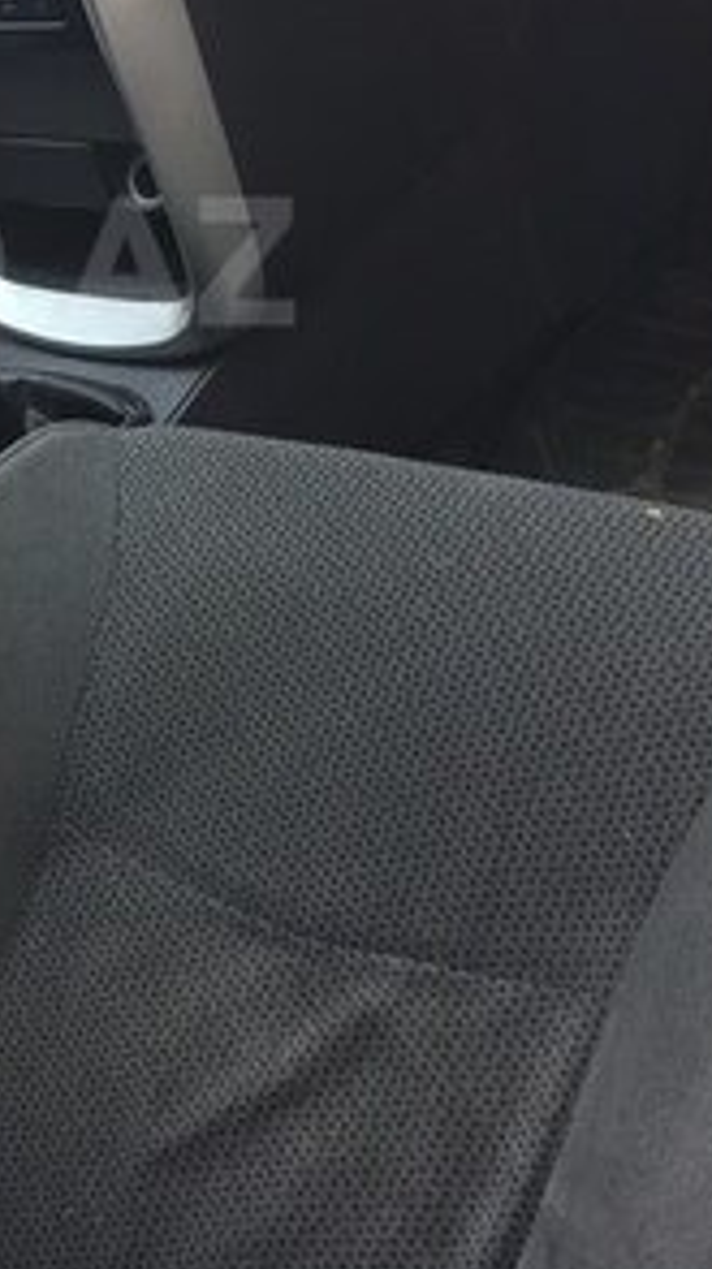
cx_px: -147
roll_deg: +34.3
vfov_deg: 29.1
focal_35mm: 71
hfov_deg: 16.3
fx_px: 2387
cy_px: 261
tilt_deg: -32.6
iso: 25
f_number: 2.2
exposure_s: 1/50
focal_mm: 4.15
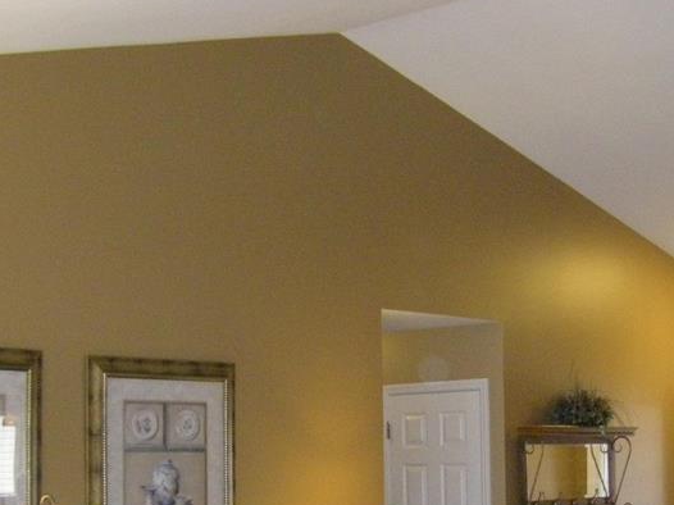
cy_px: 420
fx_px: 1440
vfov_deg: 19.6
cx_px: 409
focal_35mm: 74
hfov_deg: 26.3
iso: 500
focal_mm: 6.3
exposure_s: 1/50
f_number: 3.5
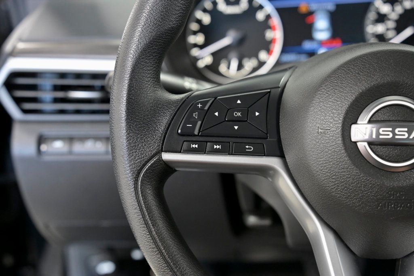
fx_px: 610
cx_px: 207
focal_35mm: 53
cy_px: 138
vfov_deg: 25.5
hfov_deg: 37.5
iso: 2500
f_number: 4.5
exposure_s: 1/125
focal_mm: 53
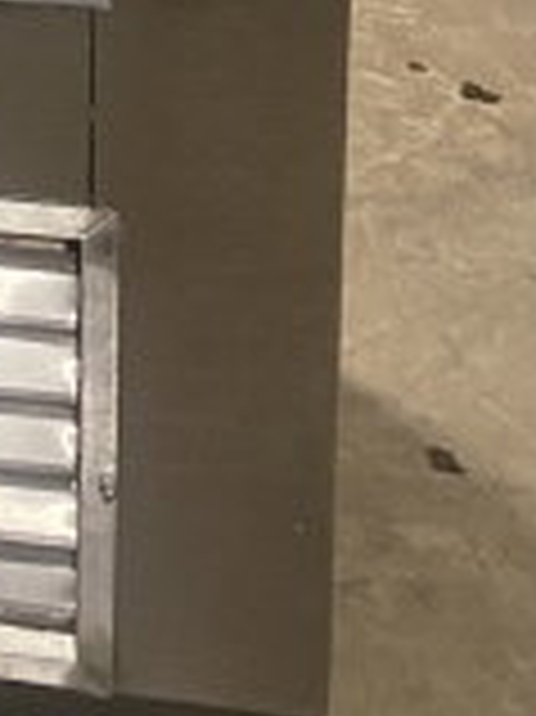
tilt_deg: -11.7
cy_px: -840
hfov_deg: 9.7
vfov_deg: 12.5
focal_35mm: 133
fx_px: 2750
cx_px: -784
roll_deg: +1.8
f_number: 1.8
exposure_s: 1/60
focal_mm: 4.25
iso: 250
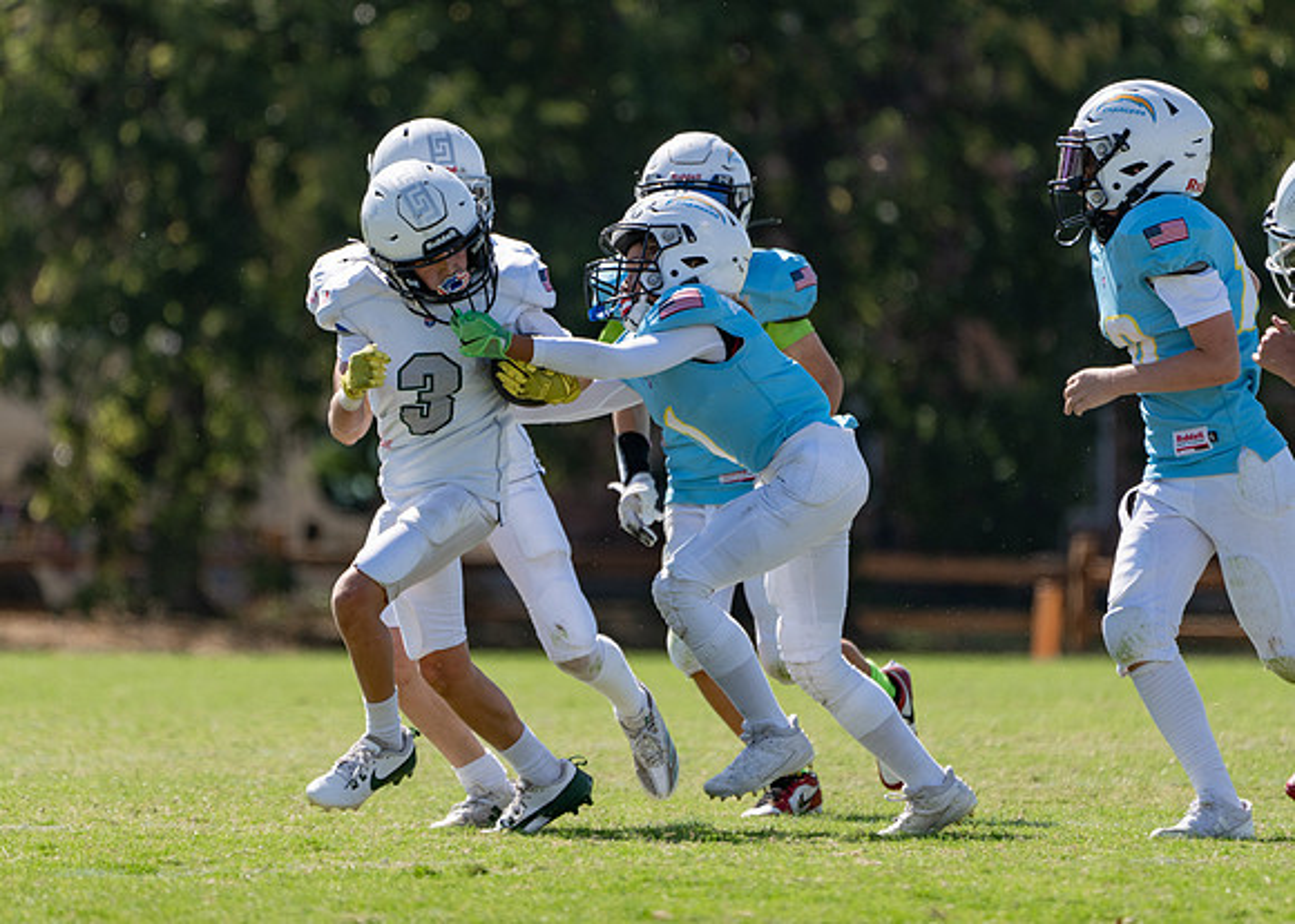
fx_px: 20301
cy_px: 415
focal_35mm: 552
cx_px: 570
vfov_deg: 2.6
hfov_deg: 3.7
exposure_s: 1/1000
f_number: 5.6
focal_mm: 400
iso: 200
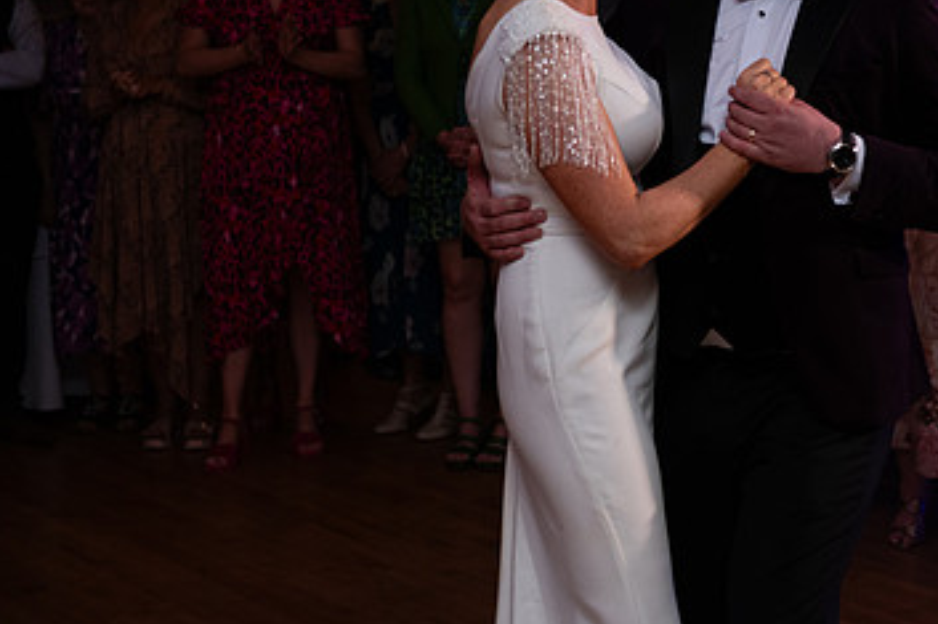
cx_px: 760
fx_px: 2396
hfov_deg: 21.8
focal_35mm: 92
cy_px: 139
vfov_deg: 14.8
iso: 640
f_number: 3.5
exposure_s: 1/160
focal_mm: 56
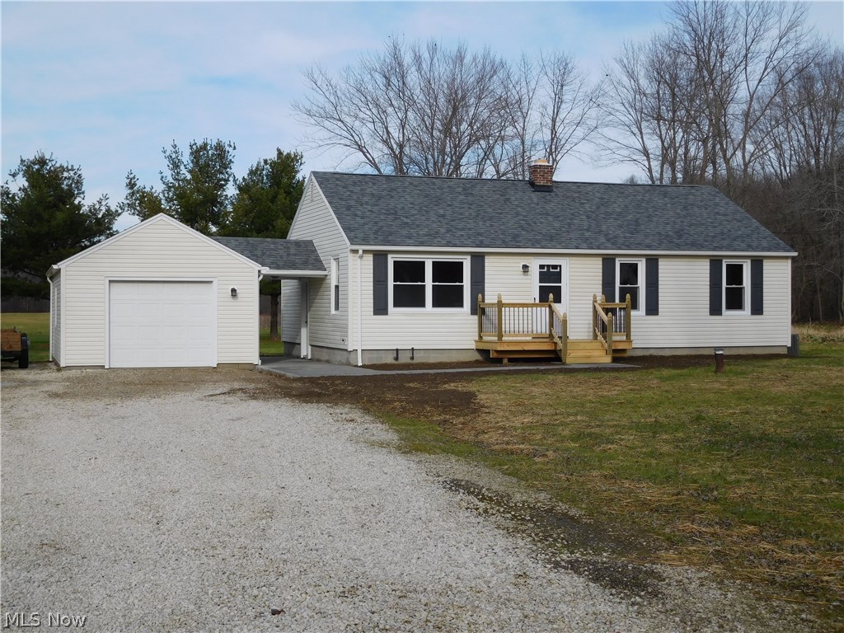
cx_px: 422
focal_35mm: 50
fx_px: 1219
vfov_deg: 29.1
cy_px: 316
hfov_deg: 38.2
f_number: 4.1
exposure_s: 1/1000
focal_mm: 8.9
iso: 125
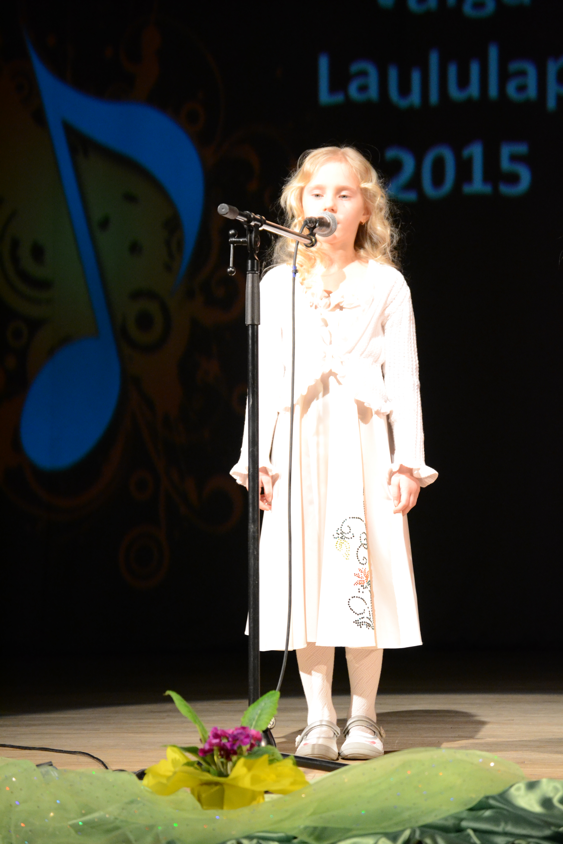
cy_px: 422
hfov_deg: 11.4
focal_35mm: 120
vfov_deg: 17.1
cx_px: 282
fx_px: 2815
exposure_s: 1/50
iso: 1600
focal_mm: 80
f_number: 5
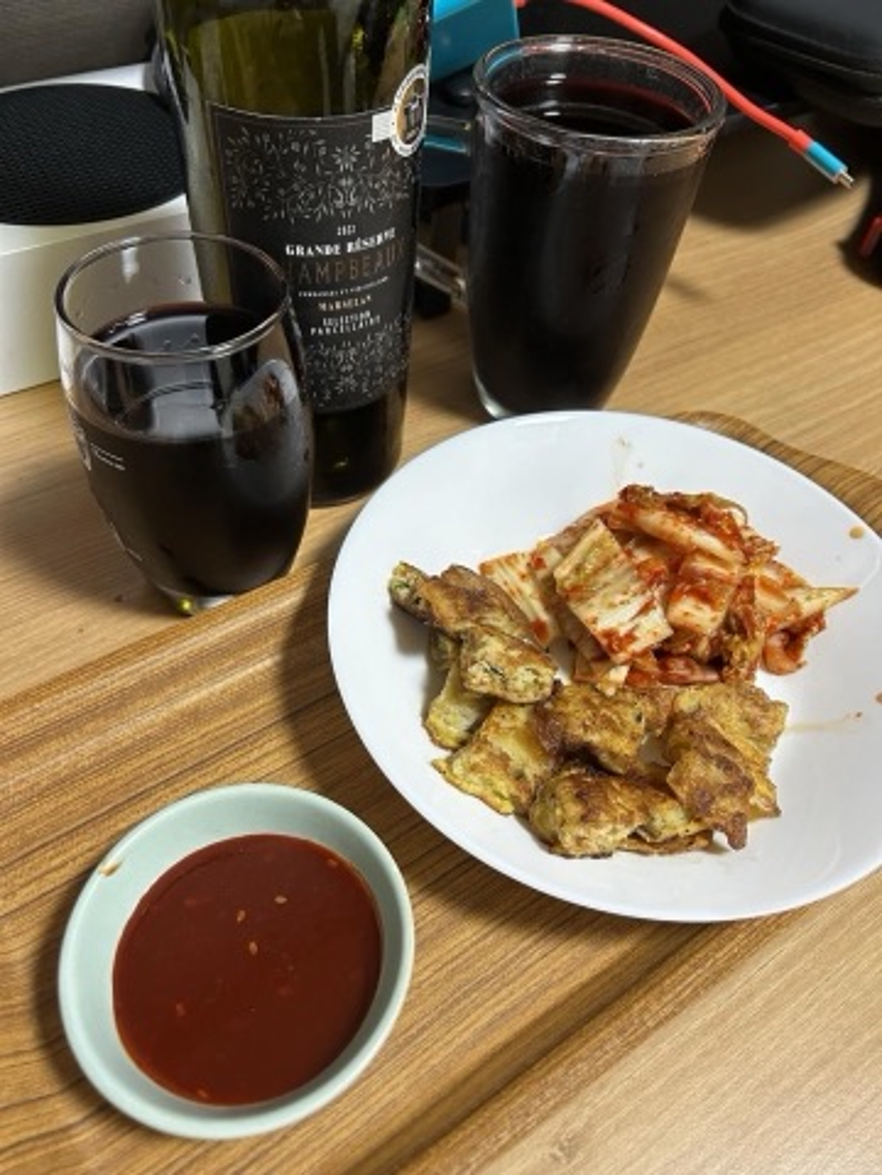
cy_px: 588
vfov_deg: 67.3
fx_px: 883
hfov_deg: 53.1
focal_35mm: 26
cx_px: 441
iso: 200
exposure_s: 1/60
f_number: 1.5
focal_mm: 5.7
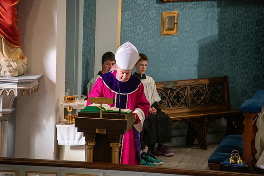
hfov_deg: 6.9
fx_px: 2200
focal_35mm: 300
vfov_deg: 4.6
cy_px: 88
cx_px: 132
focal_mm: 300
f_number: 5.6
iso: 4000
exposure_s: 1/160
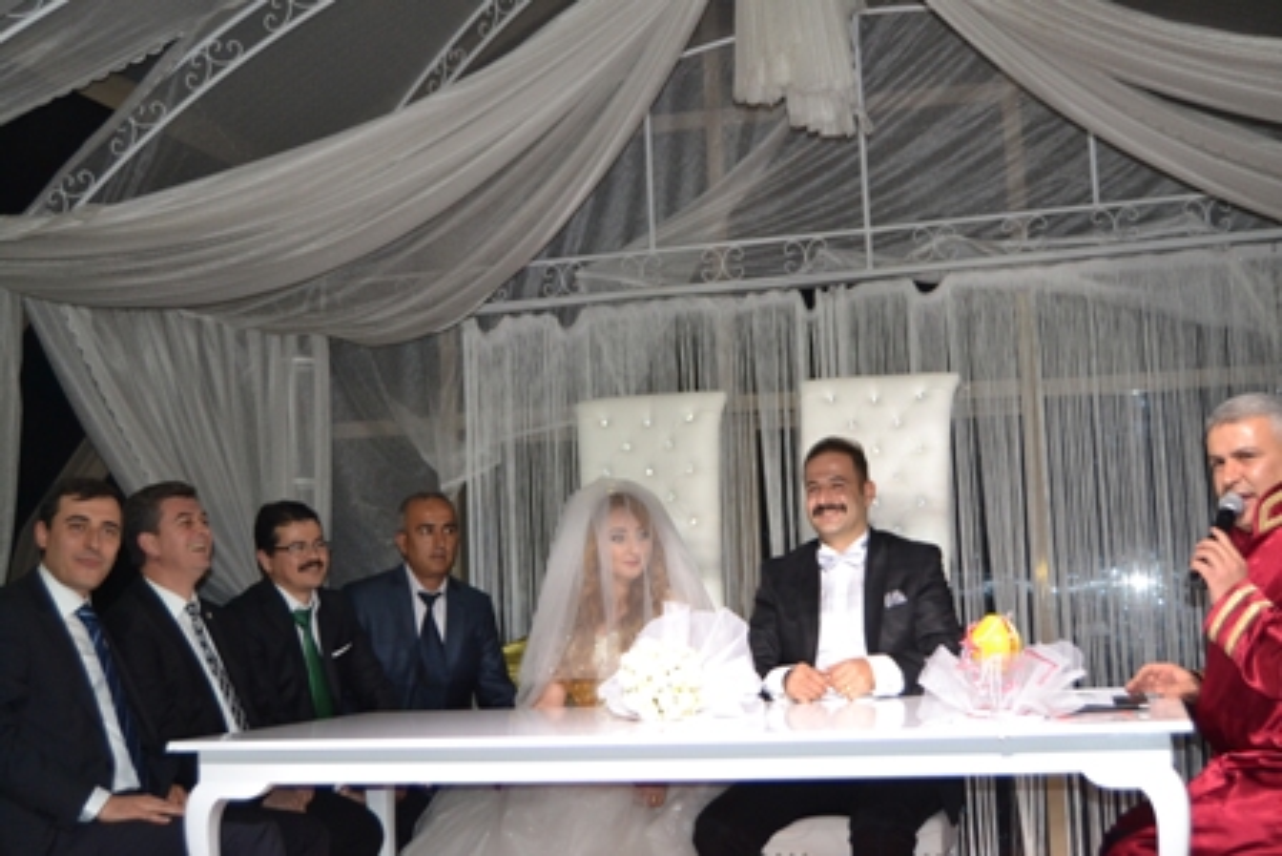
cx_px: 641
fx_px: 1710
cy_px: 428
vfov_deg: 28.1
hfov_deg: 41.1
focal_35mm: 48
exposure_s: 1/60
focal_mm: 32
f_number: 4.5
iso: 1100
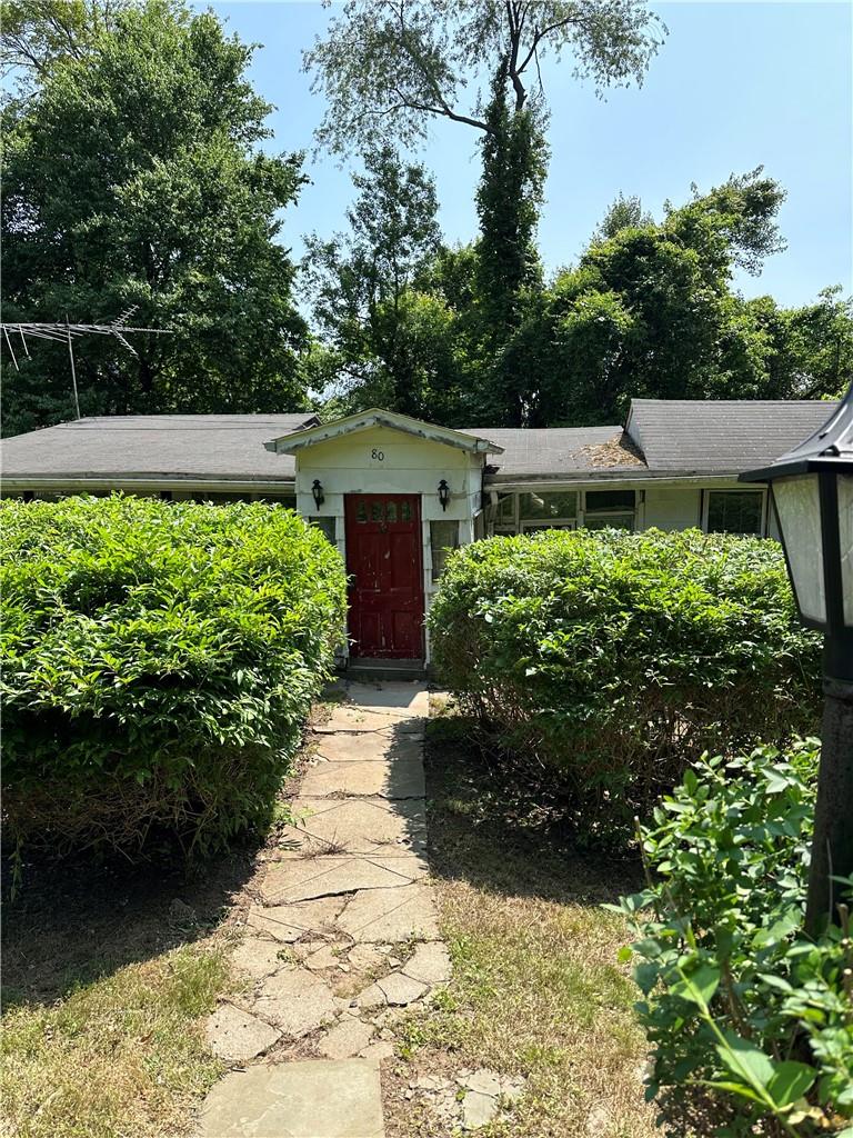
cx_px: 426
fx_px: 789
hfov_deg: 56.8
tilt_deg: -5.9
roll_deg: +1.1
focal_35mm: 24
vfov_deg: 71.6
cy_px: 569
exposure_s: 1/2203
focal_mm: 6.86
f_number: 1.78
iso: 80
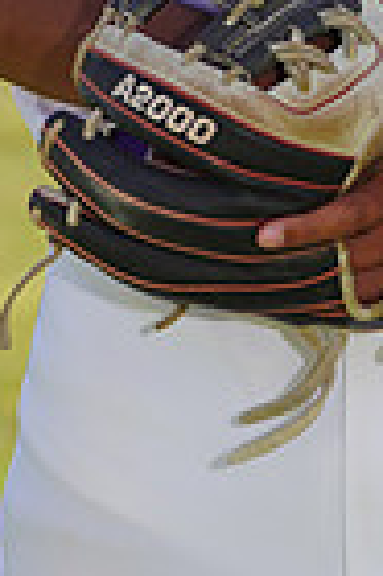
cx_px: 321
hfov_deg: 1.4
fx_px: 15549
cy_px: -531
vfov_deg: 2.1
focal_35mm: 972
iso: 100
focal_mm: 235
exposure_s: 1/250
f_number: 8
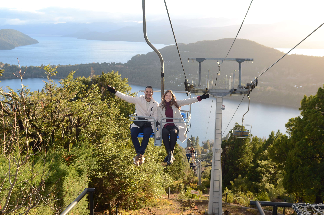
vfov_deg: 38.2
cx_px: 162
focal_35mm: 34
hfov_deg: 55.2
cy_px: 108
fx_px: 310
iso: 160
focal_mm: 23
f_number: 5
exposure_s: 1/100
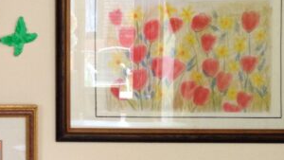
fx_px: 693
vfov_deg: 13.1
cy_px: 25
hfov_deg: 21.7
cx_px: -44
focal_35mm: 92
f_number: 2.4
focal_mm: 4.12
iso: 100
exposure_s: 1/20
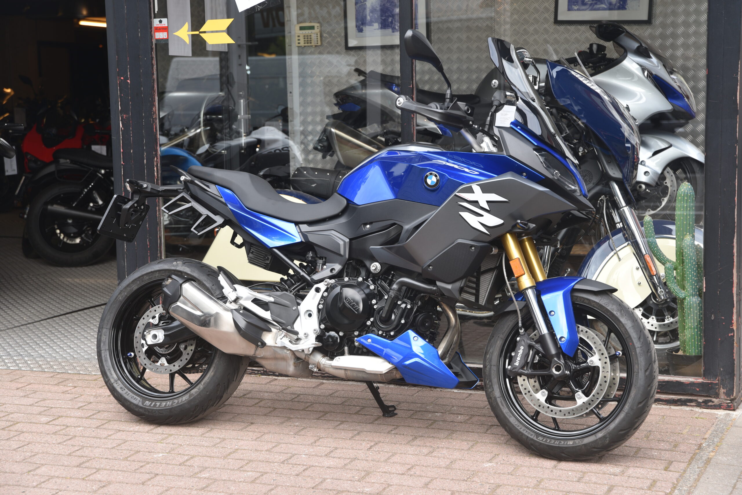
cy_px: 248
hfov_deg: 28.8
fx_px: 1443
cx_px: 371
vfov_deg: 19.5
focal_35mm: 70
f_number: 5
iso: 100
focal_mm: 70
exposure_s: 1/100
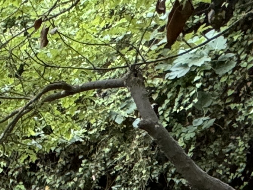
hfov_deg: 18.8
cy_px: 356
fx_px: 607
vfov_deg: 15.1
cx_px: -189
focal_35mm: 83
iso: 320
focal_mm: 2.22
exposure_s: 1/99
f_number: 2.2
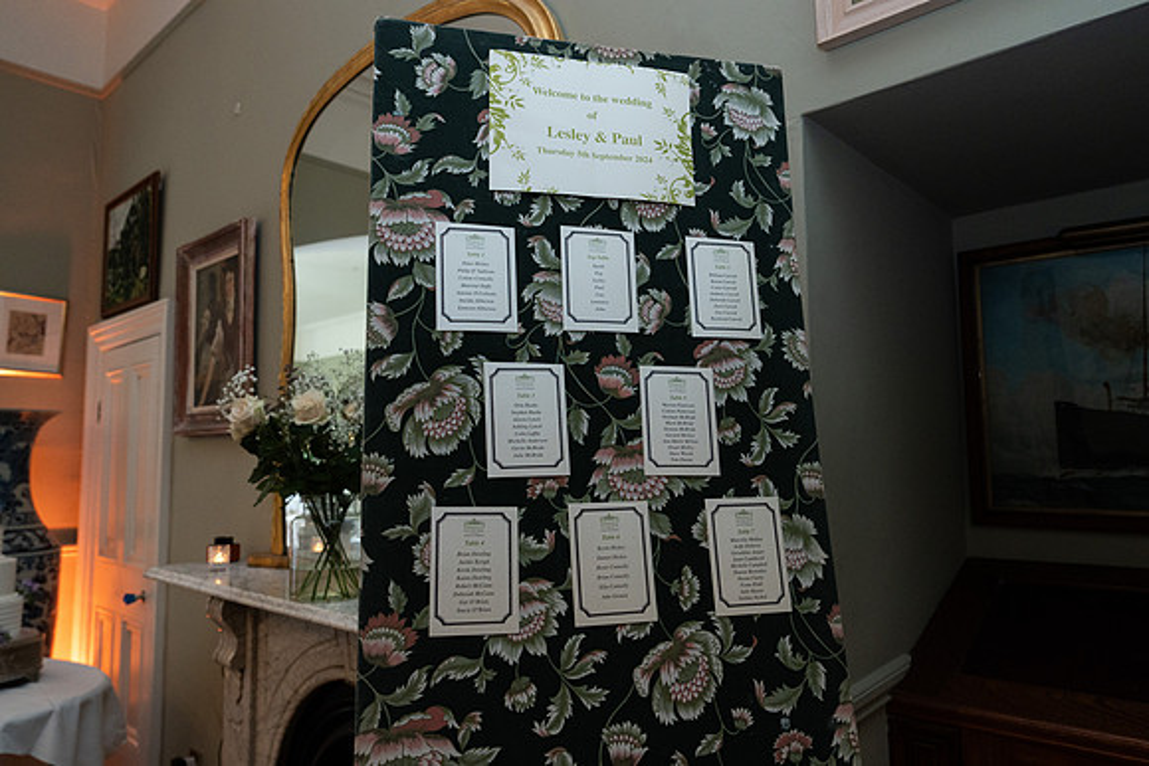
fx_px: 766
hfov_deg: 73.7
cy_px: 383
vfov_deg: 53.2
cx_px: 574
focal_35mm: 24
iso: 2500
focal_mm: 24
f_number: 3.5
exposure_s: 1/200
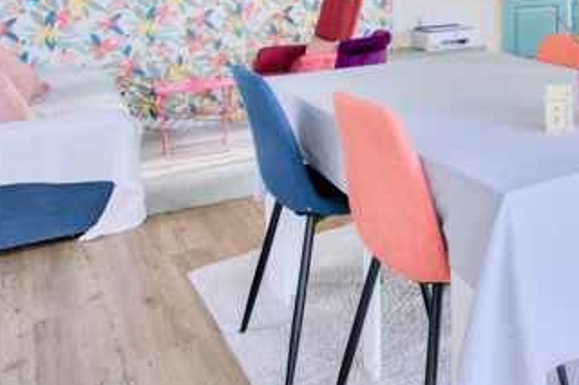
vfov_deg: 30.8
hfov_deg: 41.3
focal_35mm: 40
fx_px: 643
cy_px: -5
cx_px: 595
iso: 800
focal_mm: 16
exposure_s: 1/60
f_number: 8
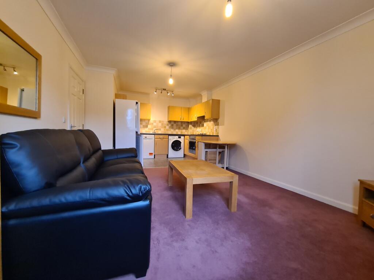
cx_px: 187
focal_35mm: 13
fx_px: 140
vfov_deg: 89.9
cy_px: 140
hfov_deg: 106.2
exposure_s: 1/50
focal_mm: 2.2
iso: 320
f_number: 2.2
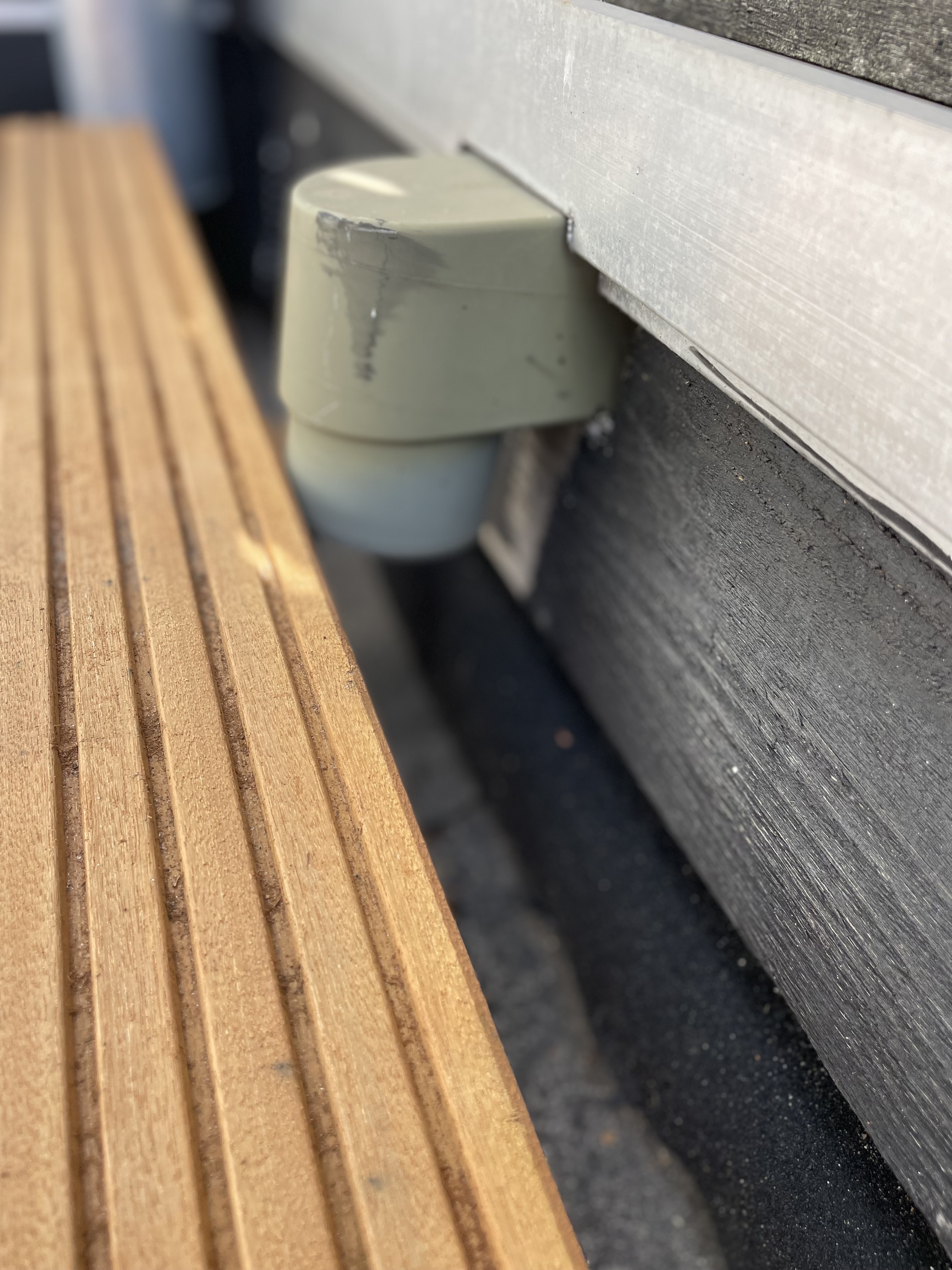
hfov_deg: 53.1
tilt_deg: -38.0
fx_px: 953
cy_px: 635
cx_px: 476
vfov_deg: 67.3
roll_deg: -2.8
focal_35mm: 26
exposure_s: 1/807
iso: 50
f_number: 1.6
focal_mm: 4.2
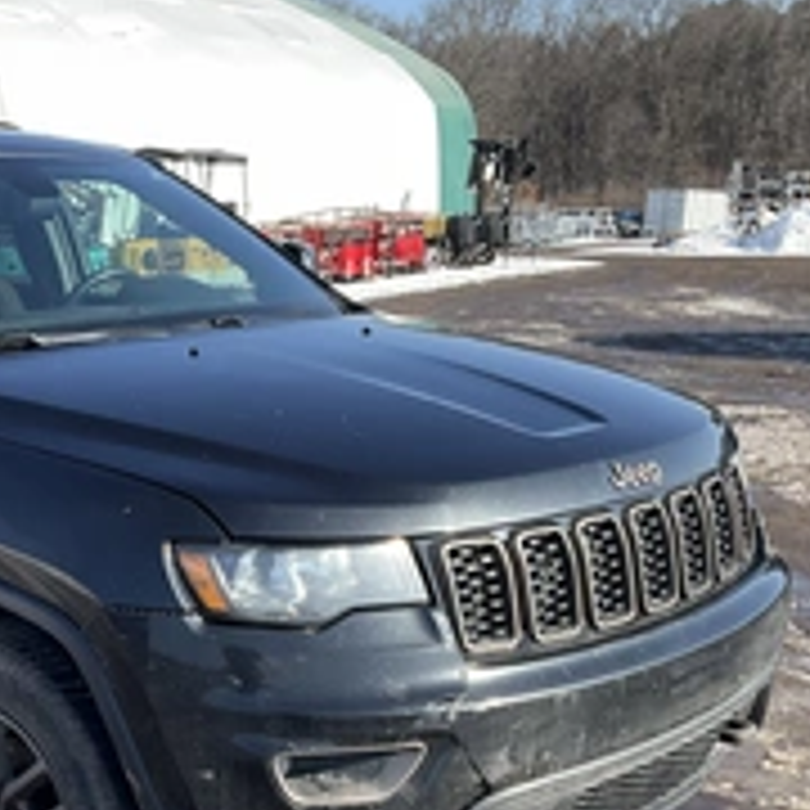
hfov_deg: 29.2
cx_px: 126
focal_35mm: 57
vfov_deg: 29.5
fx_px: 1509
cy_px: 616
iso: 25
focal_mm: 3
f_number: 1.8
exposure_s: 1/816
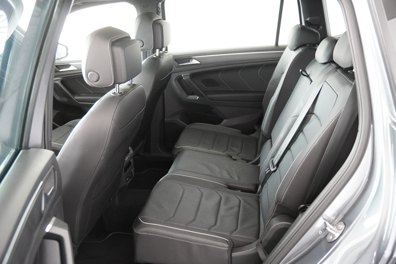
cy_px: 132
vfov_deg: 38.4
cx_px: 198
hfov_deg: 55.1
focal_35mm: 34
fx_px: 380
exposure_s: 1/160
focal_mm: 23
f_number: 2.8
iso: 4000
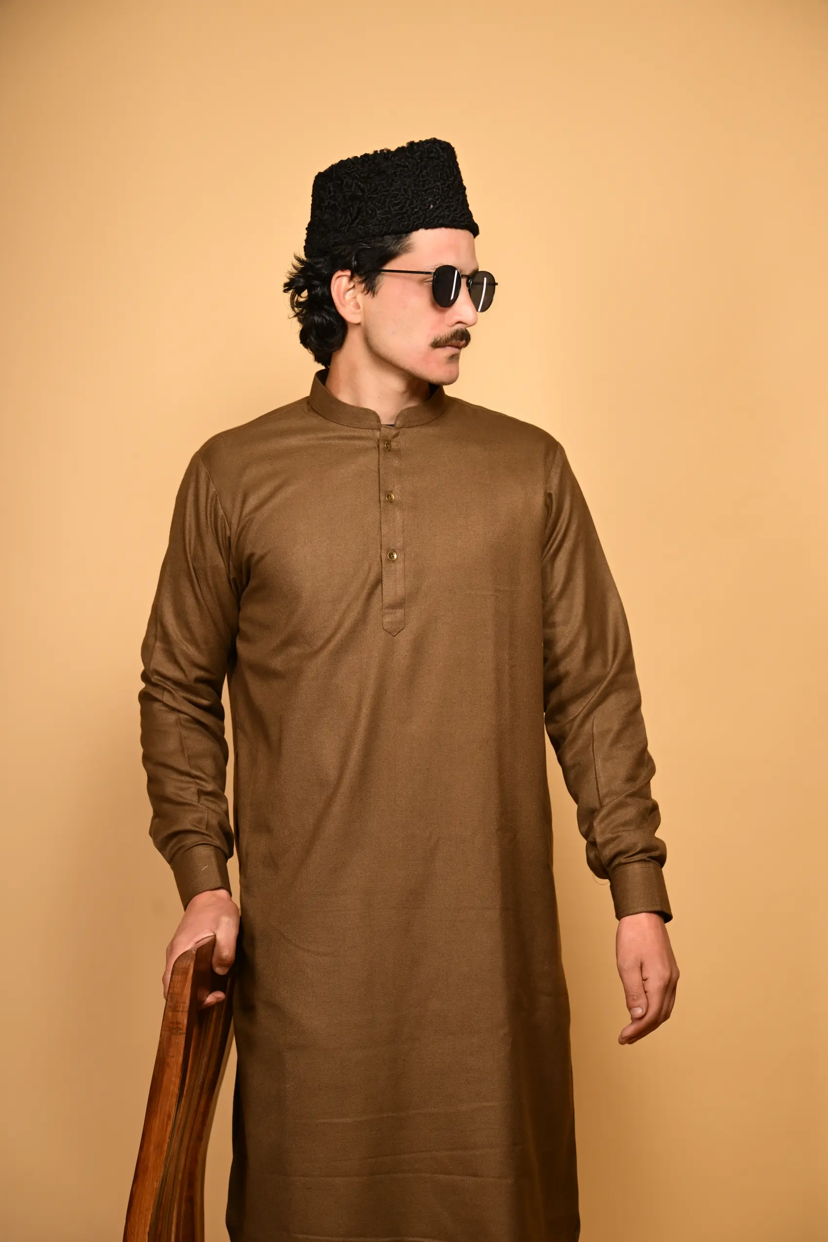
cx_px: 414
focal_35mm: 71
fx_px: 2449
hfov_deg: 19.2
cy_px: 621
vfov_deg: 28.5
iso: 160
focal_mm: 71
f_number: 6.3
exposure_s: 1/200
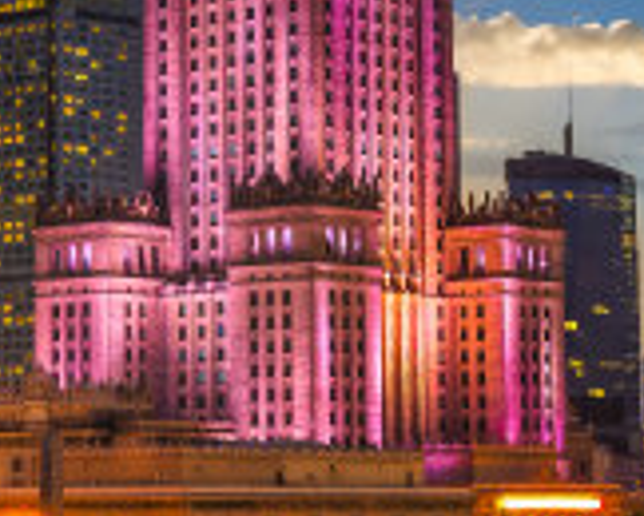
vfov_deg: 9.0
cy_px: -18
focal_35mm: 170
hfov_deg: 11.3
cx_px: 135
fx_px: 3244
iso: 250
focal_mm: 48
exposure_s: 3
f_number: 10
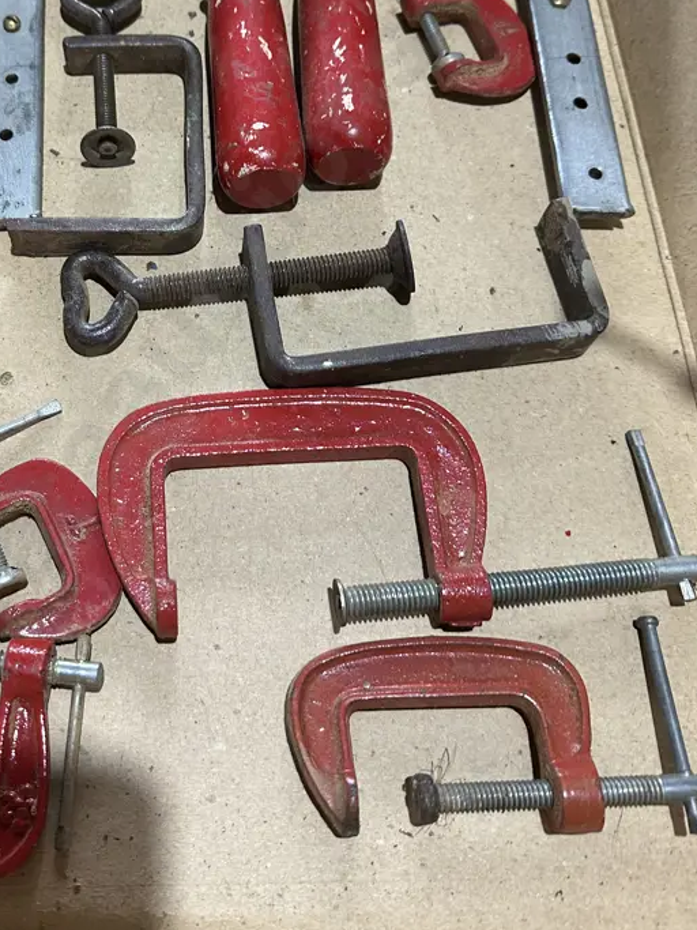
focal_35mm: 36
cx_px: 200
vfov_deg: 50.5
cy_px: 316
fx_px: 967
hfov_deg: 38.9
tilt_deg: -65.3
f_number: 1.78
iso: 250
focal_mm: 6.86
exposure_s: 1/50
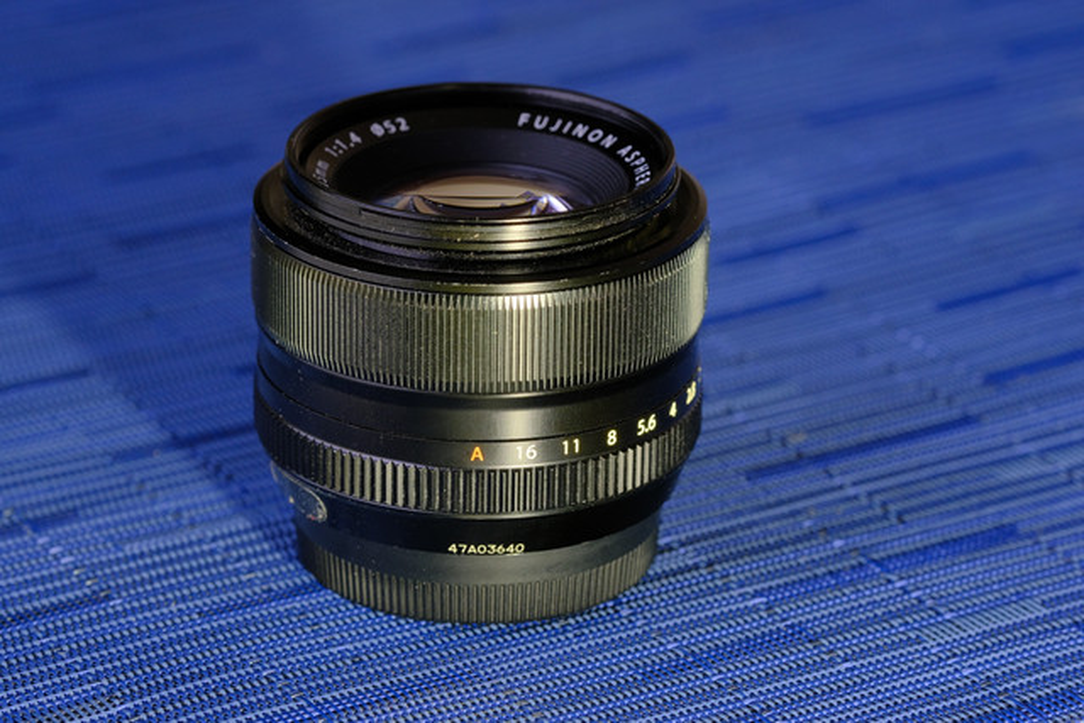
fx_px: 4066
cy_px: 362
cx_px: 542
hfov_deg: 15.2
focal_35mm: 135
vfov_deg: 10.2
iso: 800
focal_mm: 90
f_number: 7.1
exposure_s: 1/4
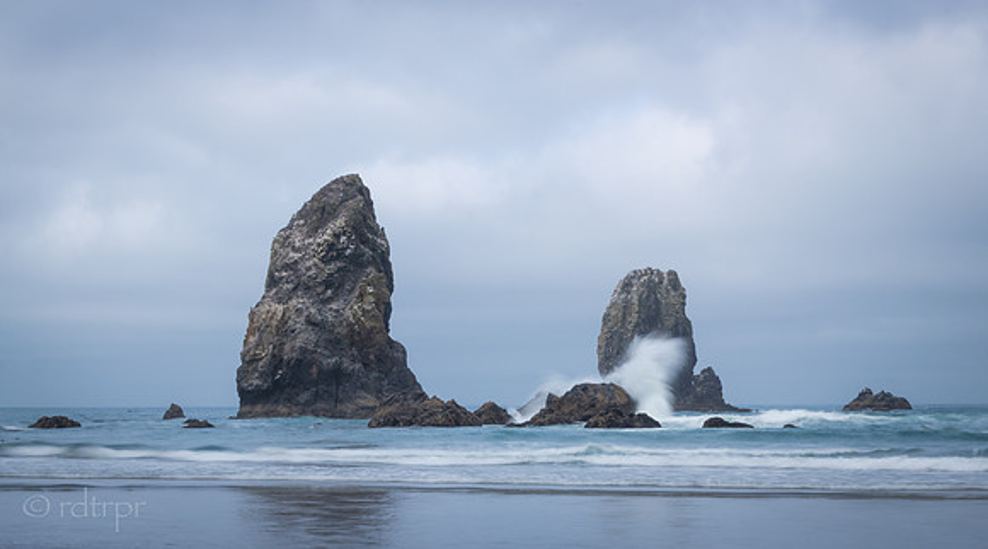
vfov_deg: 17.5
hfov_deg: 31.0
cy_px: 335
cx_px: 506
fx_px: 1779
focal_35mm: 68
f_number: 25
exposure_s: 1/2.5
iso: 100
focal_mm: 58
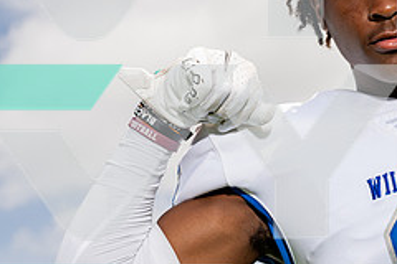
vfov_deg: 10.7
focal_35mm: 128
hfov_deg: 15.8
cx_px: 371
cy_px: 153
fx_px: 1411
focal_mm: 53
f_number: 8
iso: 100
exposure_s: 1/250
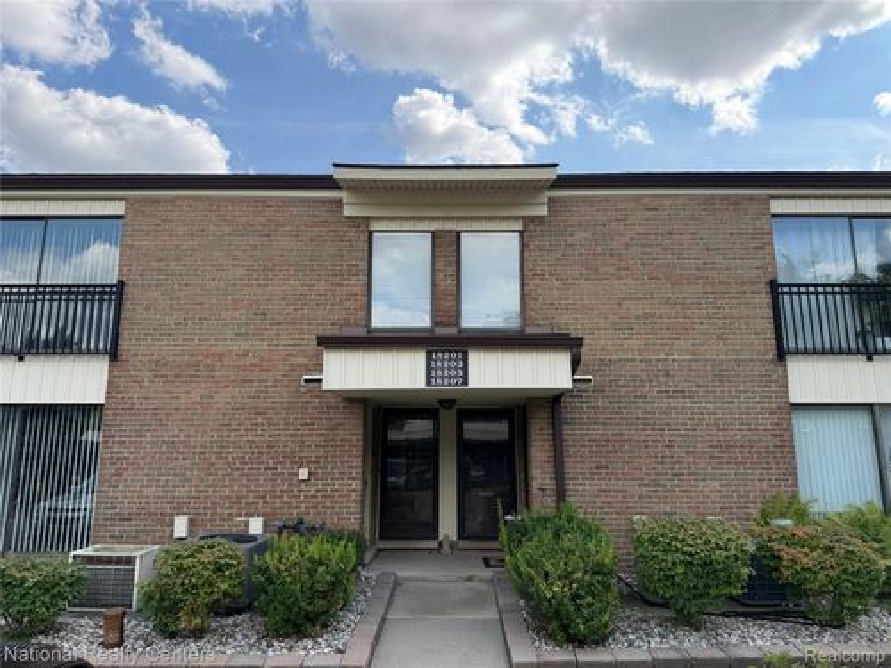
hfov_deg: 71.6
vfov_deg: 56.8
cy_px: 334
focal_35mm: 24
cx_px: 446
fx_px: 618
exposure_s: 1/3425
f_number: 1.78
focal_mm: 6.76
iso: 100
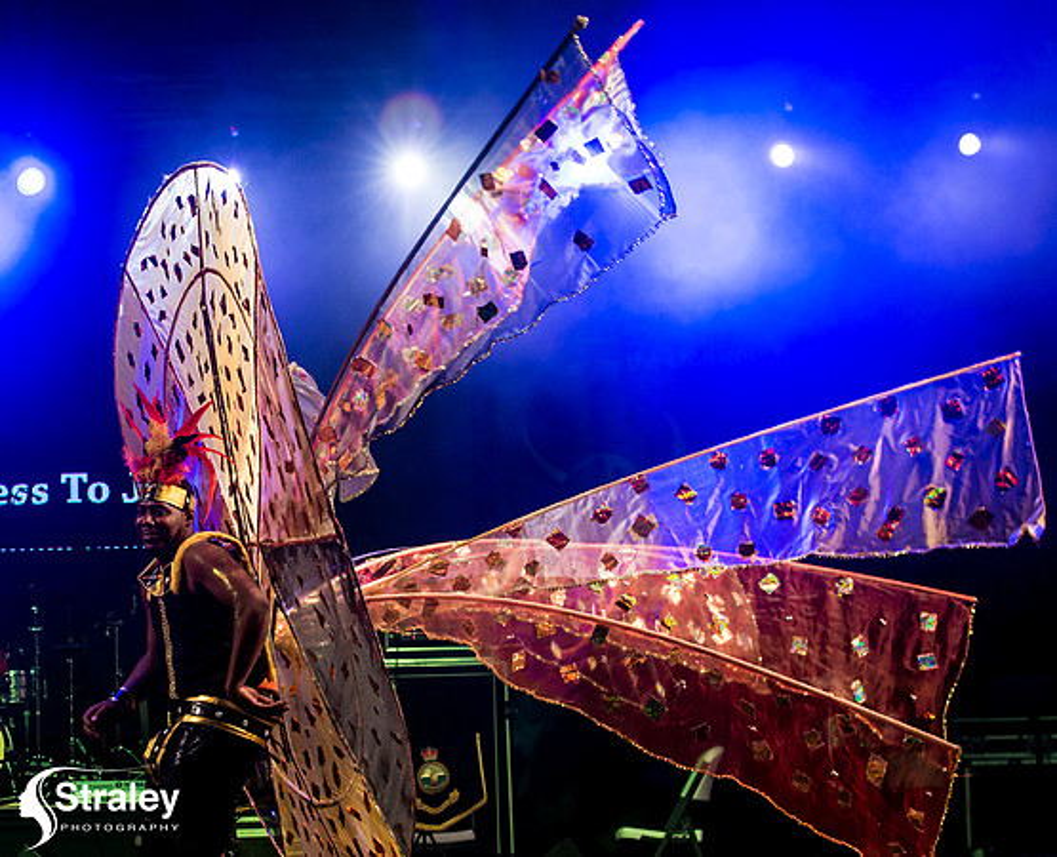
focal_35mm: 95
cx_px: 323
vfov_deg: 16.2
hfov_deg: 19.9
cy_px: 514
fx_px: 3001
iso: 2000
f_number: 5.6
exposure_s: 1/320
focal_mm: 70
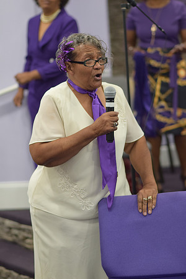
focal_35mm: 128
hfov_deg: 10.8
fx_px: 988
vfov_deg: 16.1
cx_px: 93
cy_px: 140
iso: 1000
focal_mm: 85
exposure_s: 1/200
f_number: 2.2
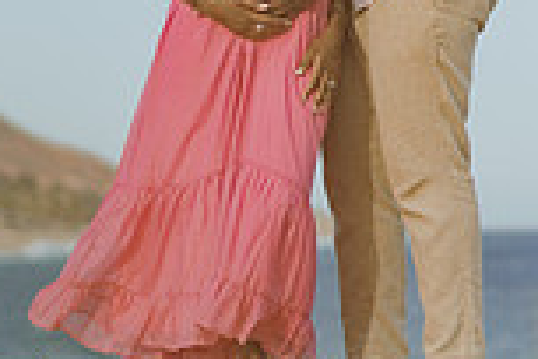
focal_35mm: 223
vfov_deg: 6.1
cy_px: -69
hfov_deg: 9.2
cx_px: 329
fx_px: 3332
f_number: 1.4
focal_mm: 58
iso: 50
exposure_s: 1/2500
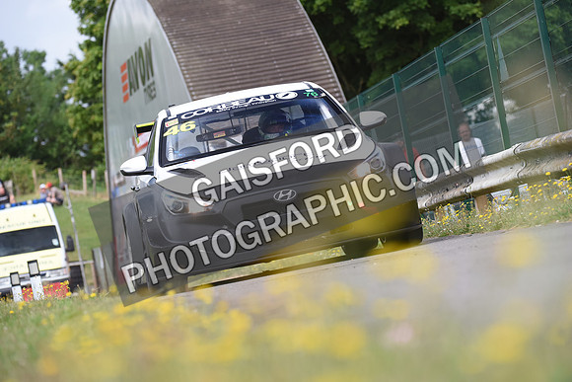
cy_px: 191
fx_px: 3178
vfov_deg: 6.9
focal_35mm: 200
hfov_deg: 10.3
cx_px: 286
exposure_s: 1/1000
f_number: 5.6
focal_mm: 200
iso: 1250
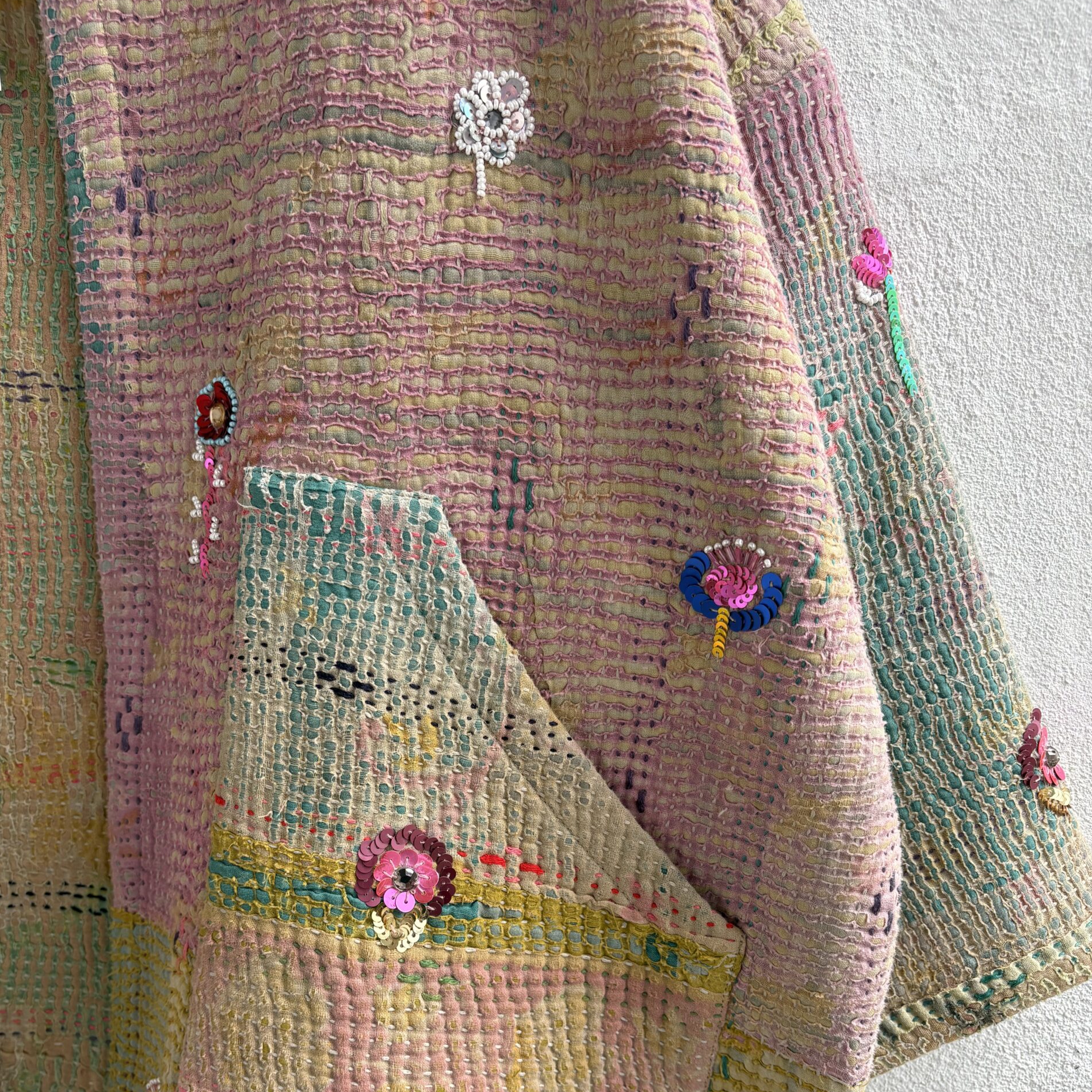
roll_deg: +2.6
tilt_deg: -13.5
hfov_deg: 52.5
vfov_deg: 51.8
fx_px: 1106
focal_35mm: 31
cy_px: 700
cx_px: 543
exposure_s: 1/313
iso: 40
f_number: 1.6
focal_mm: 5.96
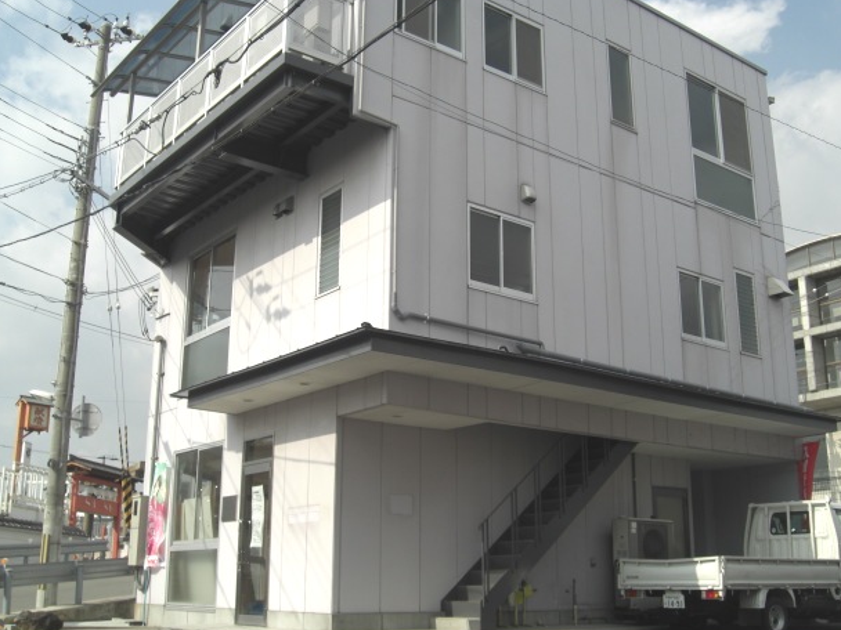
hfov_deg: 46.8
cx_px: 437
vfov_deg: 36.0
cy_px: 316
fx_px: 972
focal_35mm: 40
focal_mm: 7.9
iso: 80
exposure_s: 1/200
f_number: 8
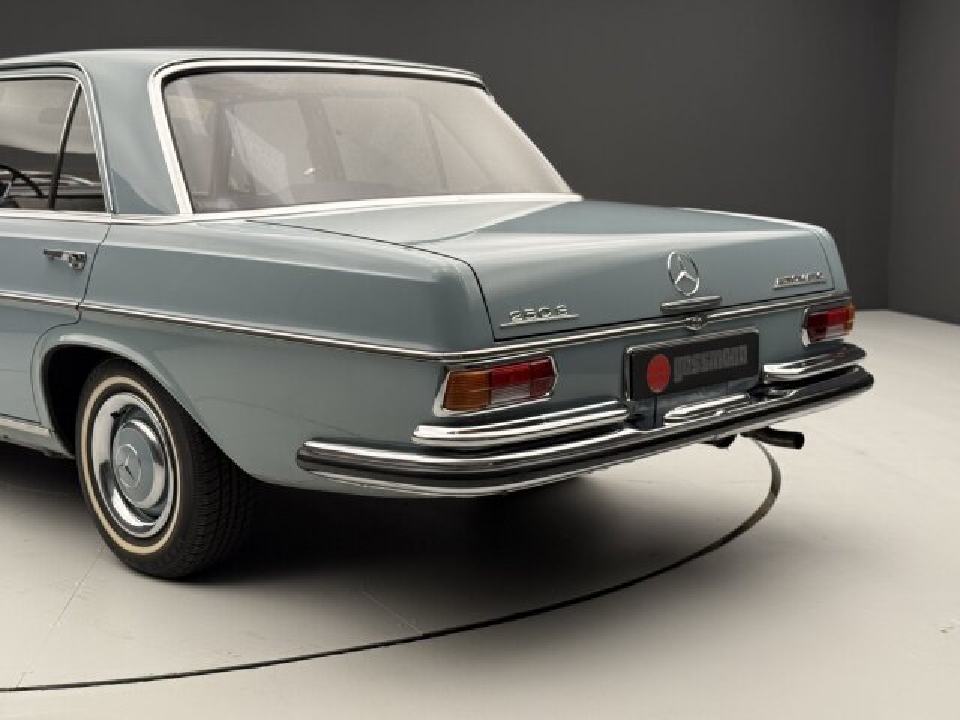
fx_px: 1331
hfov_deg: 39.7
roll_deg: +1.3
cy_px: 360
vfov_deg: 30.3
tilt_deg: -8.5
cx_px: 480
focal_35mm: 48
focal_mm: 6.76
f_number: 1.78
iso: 125
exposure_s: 1/99
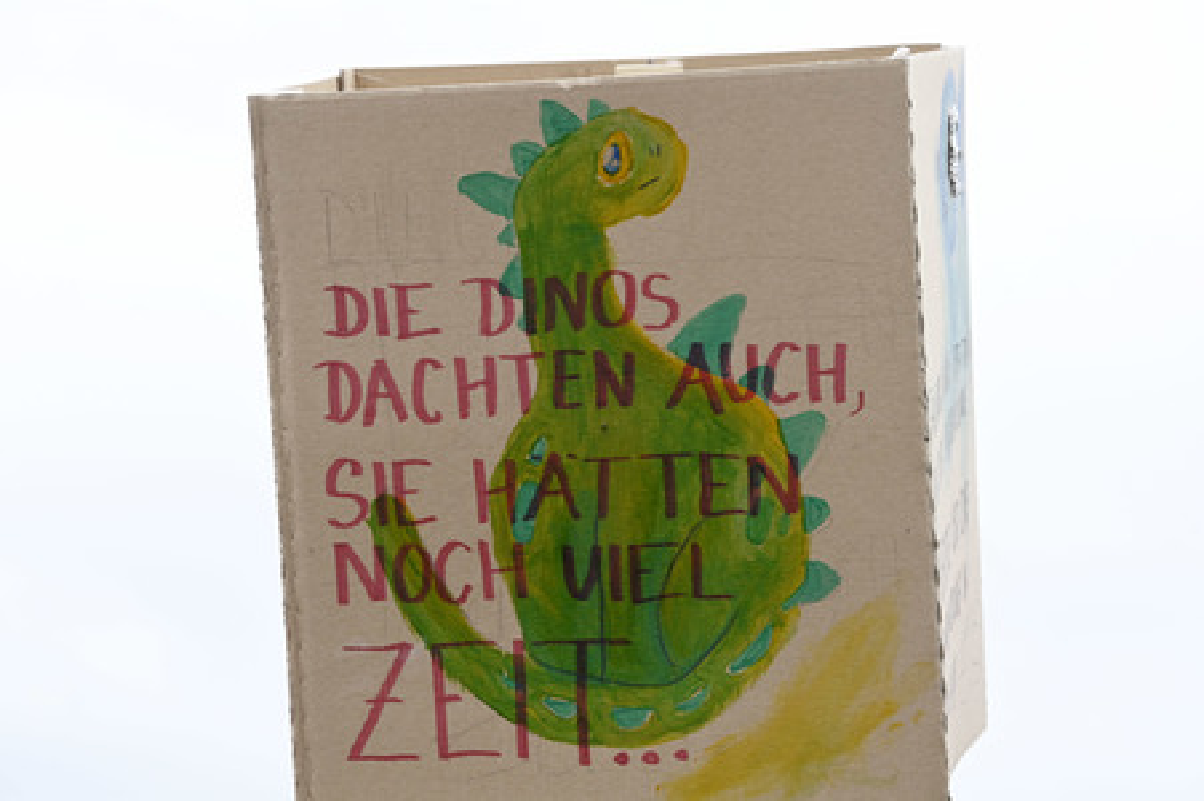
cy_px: 400
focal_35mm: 170
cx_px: 602
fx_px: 5681
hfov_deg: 12.1
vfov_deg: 8.1
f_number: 13
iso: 1000
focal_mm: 170
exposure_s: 1/250
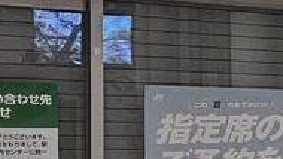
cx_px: 718
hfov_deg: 11.0
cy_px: 159
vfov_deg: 7.7
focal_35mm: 158
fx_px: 1186
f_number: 1.7
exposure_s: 1/120
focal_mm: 6.3
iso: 800
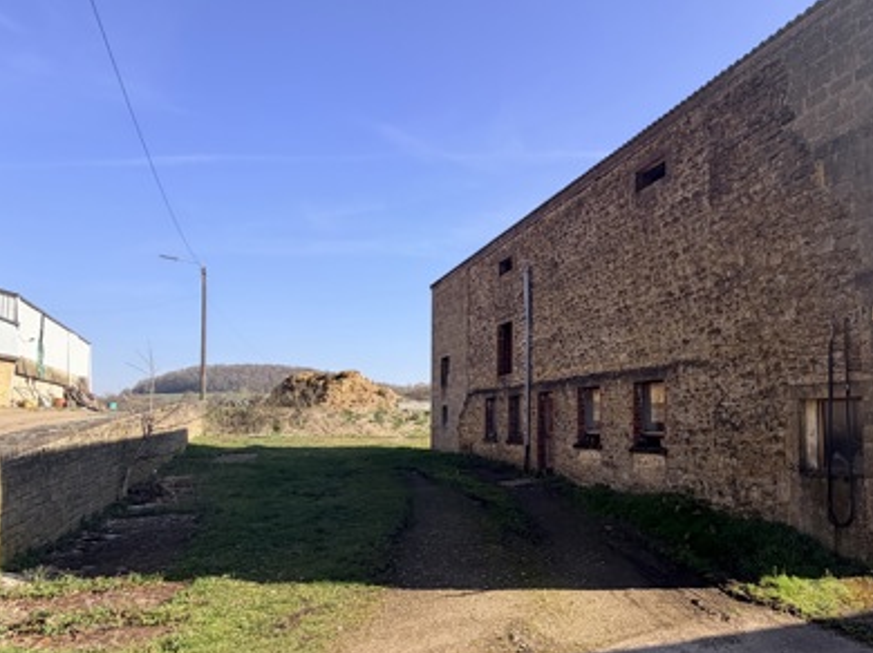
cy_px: 389
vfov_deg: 58.4
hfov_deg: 67.3
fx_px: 580
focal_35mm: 23
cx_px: 694
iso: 32
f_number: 2.2
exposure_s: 1/770
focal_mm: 2.22
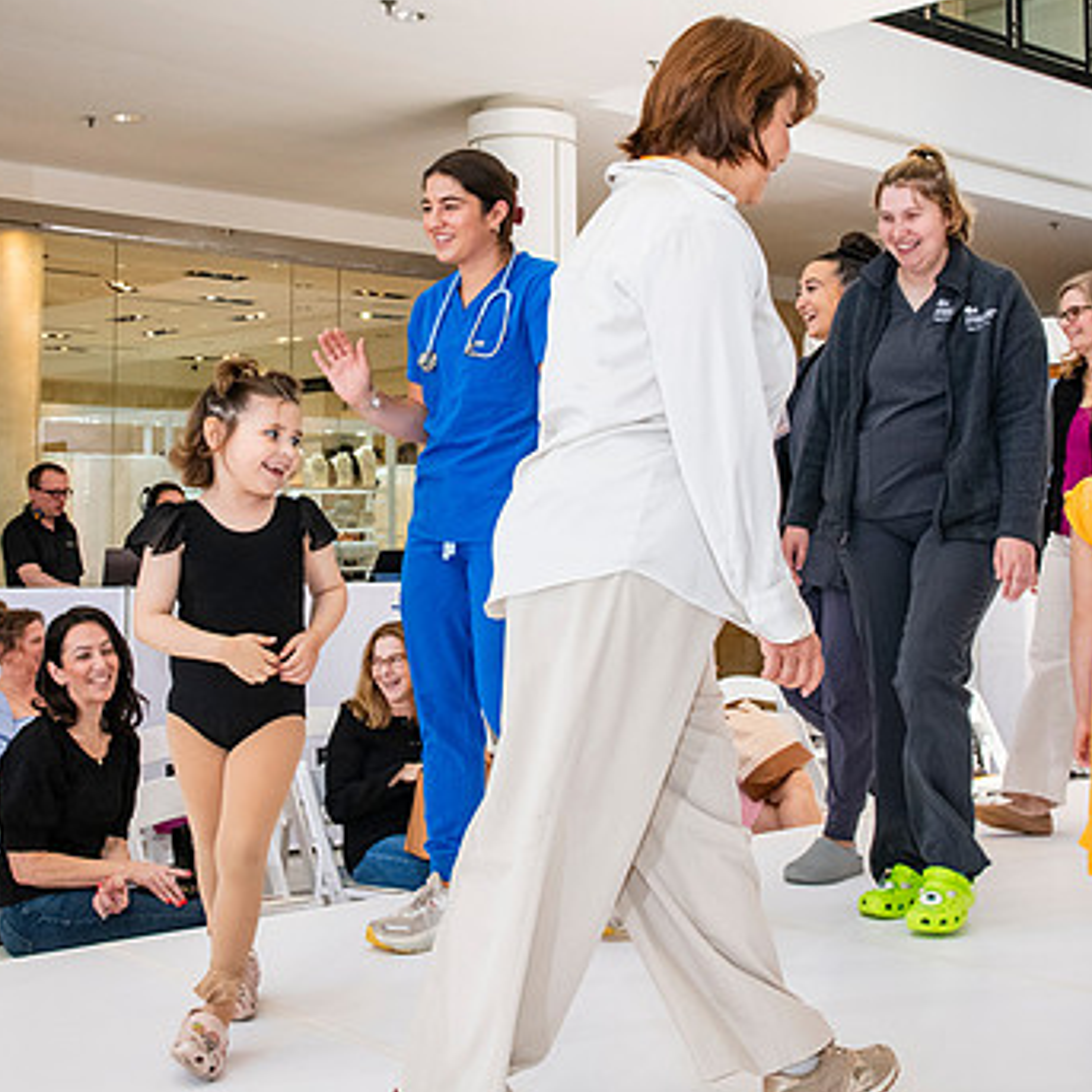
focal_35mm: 51
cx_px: 463
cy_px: 401
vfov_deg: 33.2
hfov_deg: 33.3
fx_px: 1820
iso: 1250
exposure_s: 1/250
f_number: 11
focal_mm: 31
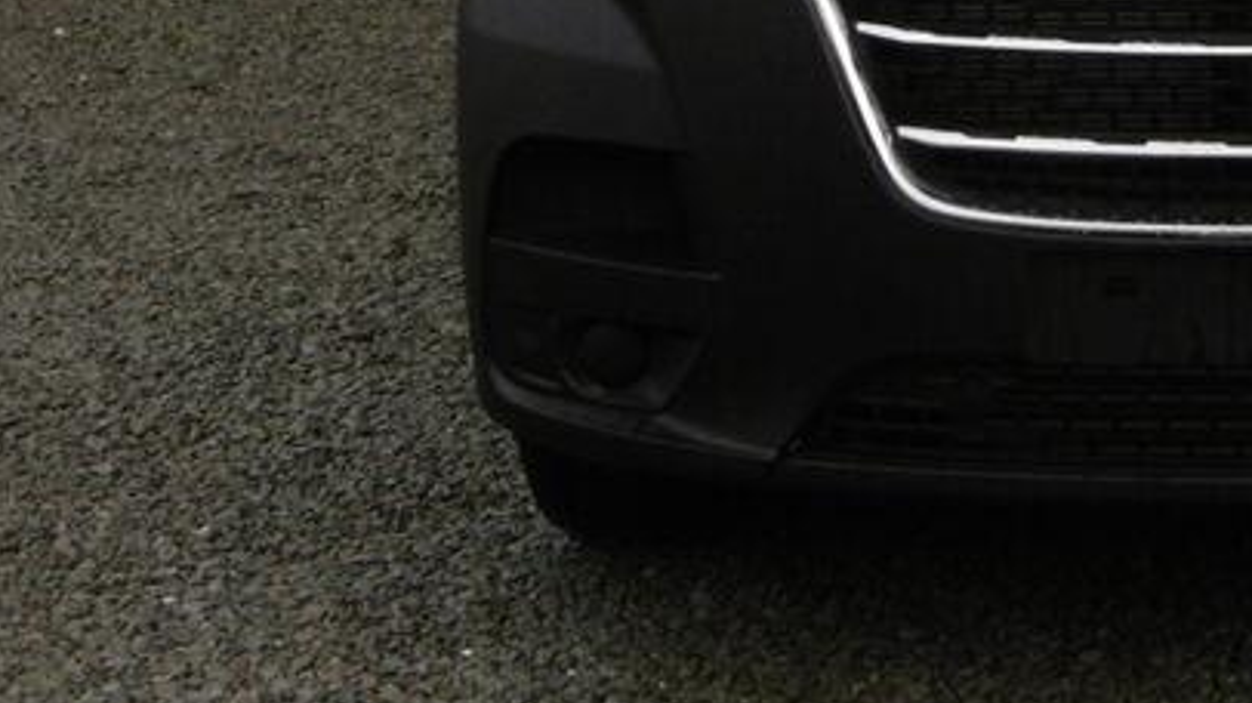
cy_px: -311
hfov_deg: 20.4
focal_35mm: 102
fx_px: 3385
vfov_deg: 11.4
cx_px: 1218
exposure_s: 1/80
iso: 100
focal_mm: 6.8
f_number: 3.7
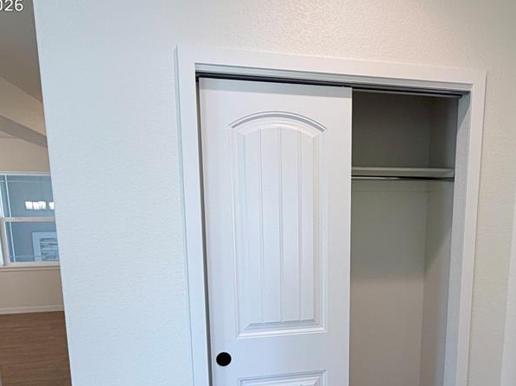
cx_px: 299
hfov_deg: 71.2
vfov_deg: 55.2
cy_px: 266
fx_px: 358
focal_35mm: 24
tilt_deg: -7.9
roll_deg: +0.0
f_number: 2.2
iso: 125
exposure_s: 1/120
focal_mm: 2.22
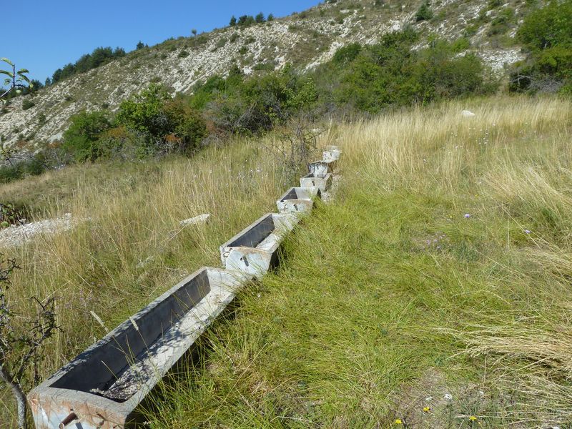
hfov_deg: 69.4
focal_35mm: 25
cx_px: 286
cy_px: 214
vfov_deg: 54.9
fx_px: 413
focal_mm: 4.1
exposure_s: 1/400
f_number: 5
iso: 80
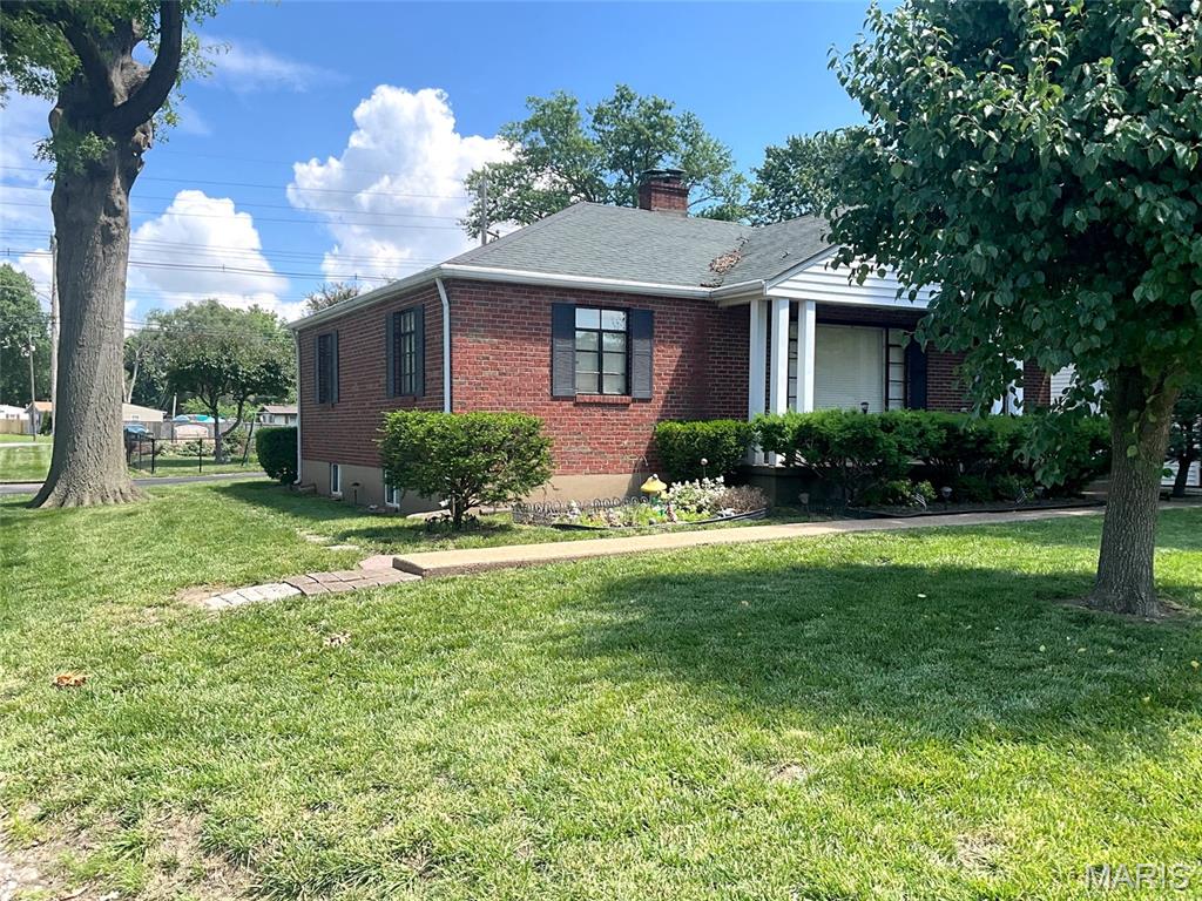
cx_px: 601
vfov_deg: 48.2
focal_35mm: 29
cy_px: 450
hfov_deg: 61.7
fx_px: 1007
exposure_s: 1/781
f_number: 1.8
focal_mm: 3
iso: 25
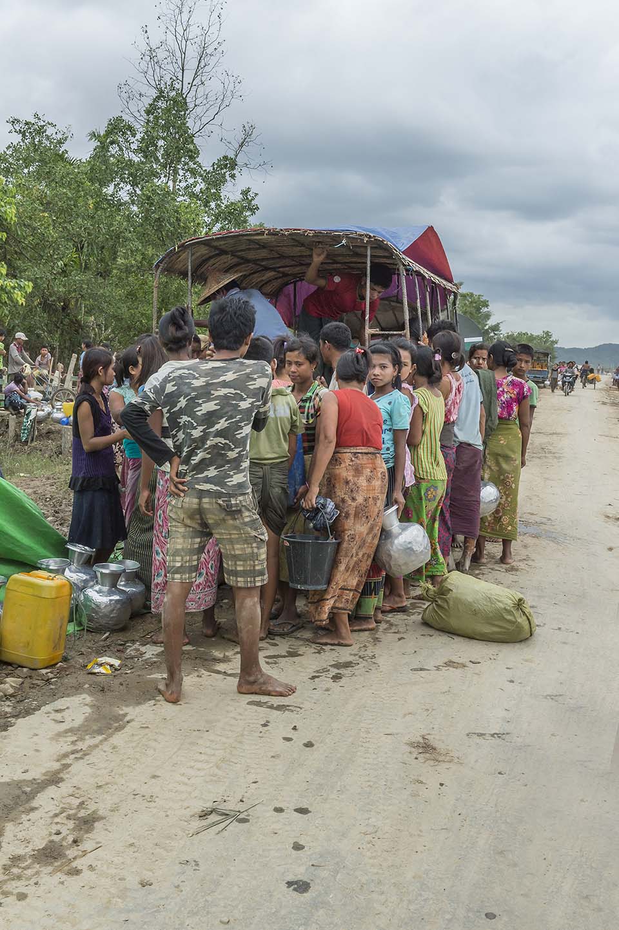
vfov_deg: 58.7
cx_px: 310
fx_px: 826
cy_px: 465
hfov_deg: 41.1
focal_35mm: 32
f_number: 18
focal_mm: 32
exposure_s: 1/500
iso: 1250
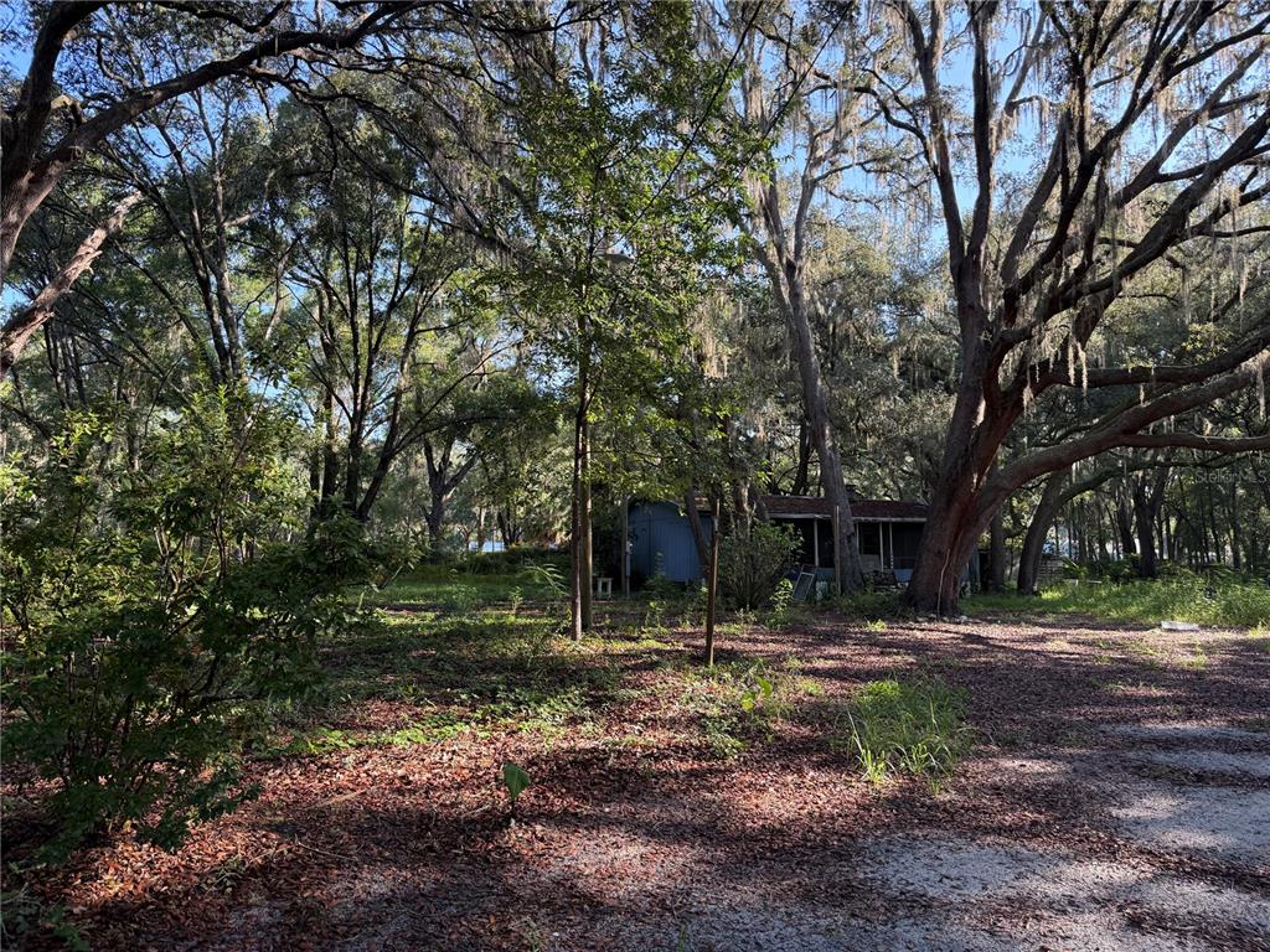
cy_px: 476
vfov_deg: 56.8
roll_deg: -1.2
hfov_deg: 71.6
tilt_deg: +5.2
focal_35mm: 24
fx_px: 881
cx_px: 635
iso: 100
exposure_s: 1/381
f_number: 1.78
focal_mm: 6.76
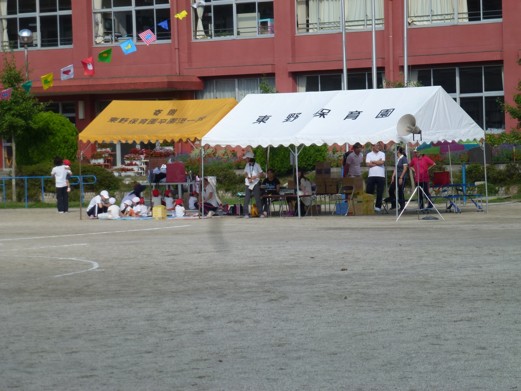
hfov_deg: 13.9
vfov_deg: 10.4
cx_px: 260
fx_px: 2137
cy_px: 196
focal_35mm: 142
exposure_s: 1/500
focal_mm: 25.5
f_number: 5.3
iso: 100
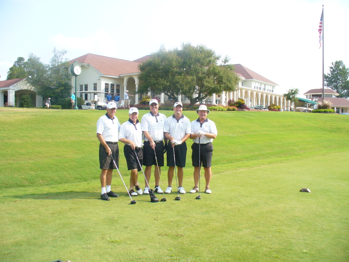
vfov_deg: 38.7
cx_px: 174
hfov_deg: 50.1
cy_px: 131
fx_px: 373
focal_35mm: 37
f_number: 5.6
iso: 80
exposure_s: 1/160
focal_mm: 6.1
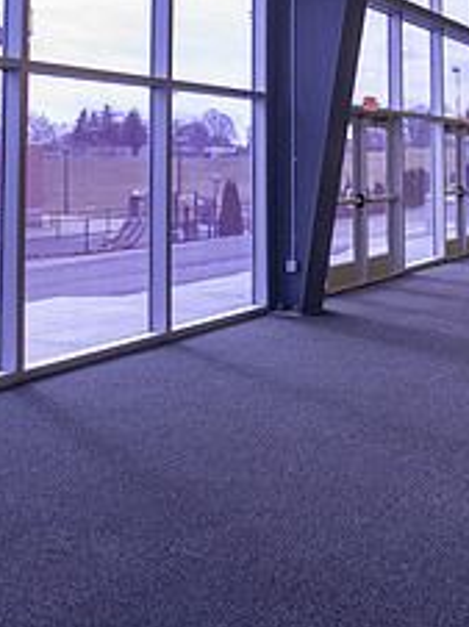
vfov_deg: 42.7
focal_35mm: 42
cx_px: 436
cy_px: 121
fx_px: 760
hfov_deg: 32.3
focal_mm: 17
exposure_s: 1/250
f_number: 7.1
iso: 1600
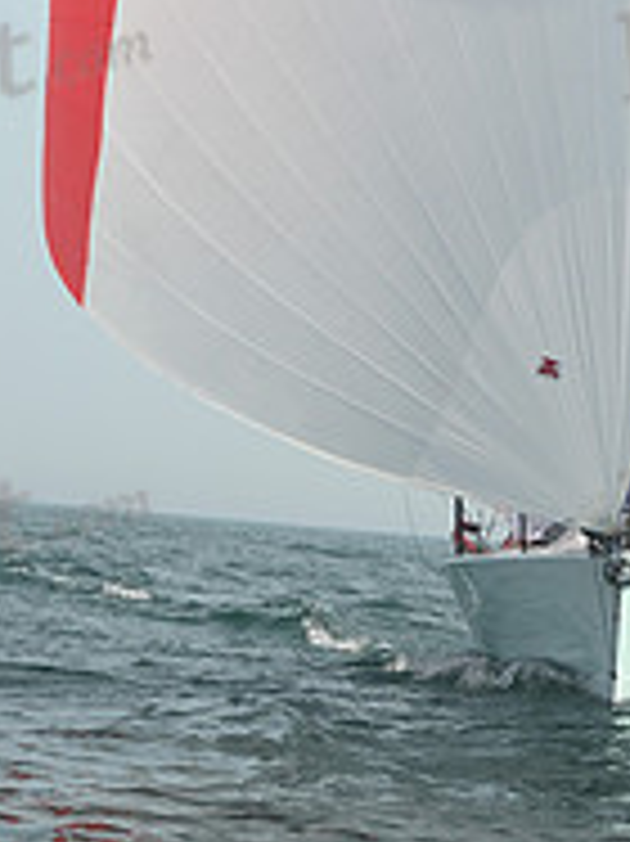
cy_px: -185
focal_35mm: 209
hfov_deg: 7.1
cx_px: 385
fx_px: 5077
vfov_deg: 9.3
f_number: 7.1
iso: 320
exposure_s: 1/1250
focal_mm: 70
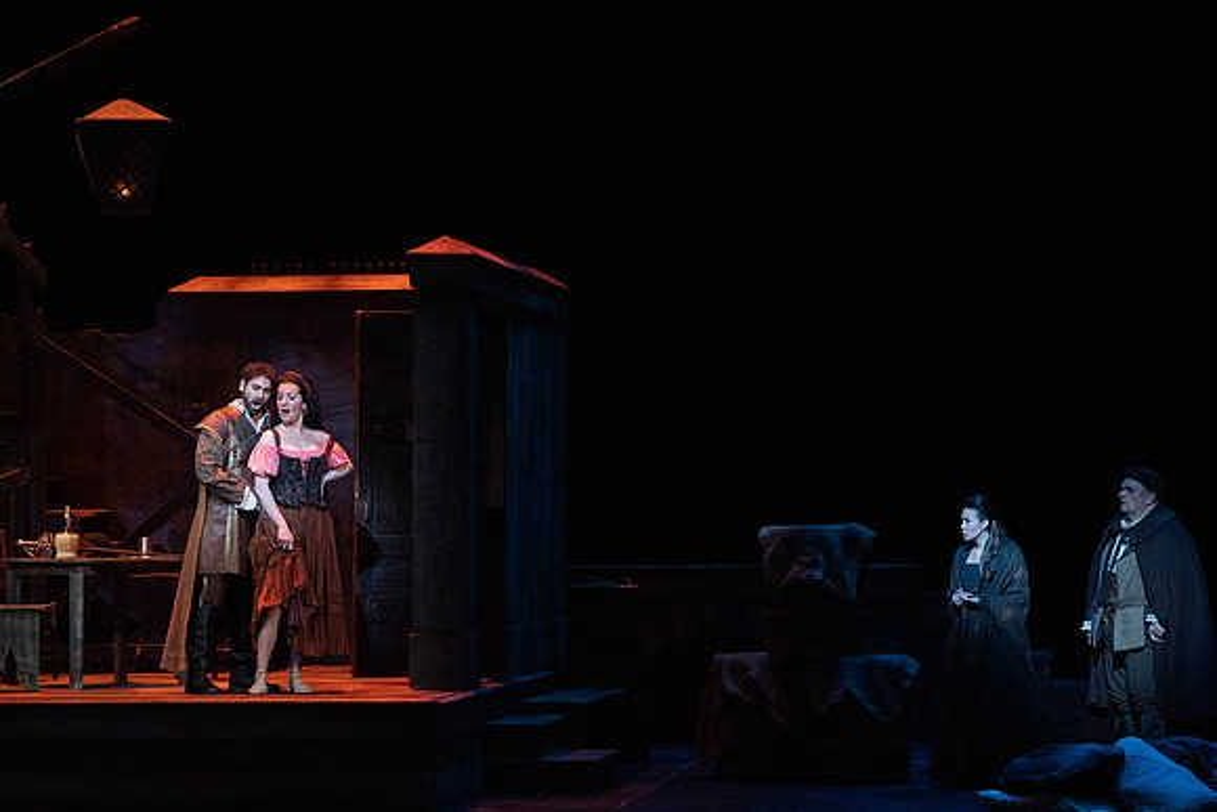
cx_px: 608
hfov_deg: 16.5
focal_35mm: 124
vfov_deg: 11.1
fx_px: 4193
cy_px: 406
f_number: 7.1
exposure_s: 1/250
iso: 6400
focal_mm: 124
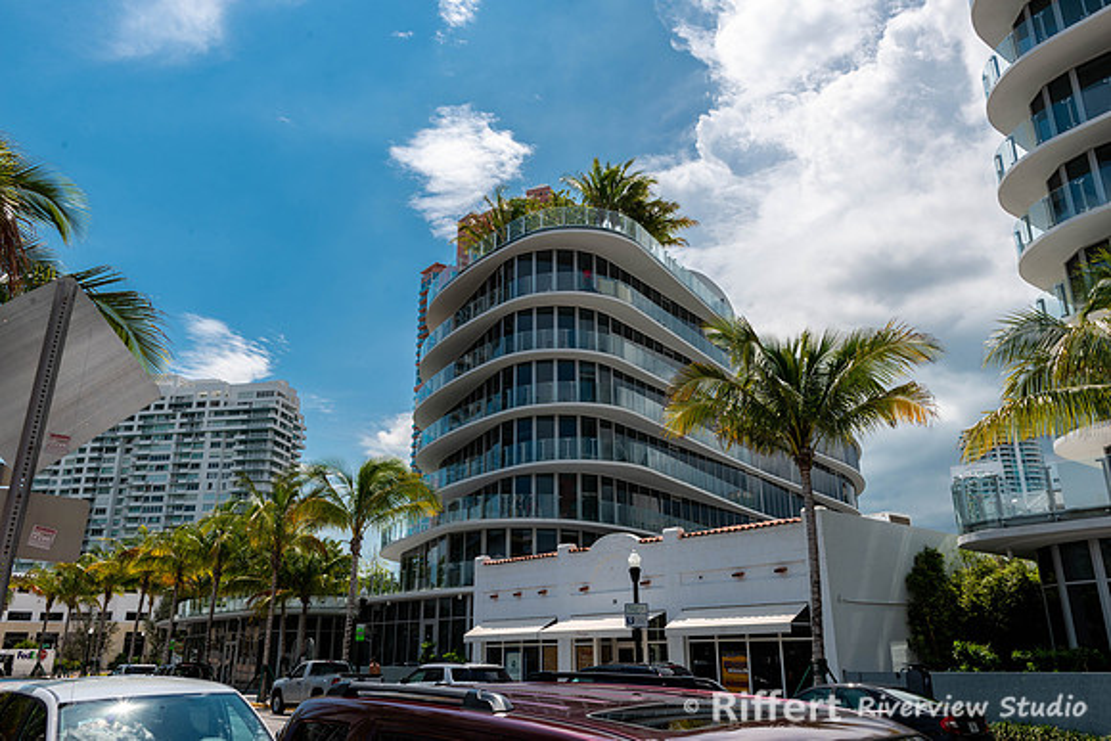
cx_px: 556
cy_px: 370
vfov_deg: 48.0
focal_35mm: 27
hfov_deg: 67.4
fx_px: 833
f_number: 11
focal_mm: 27
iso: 100
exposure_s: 1/200
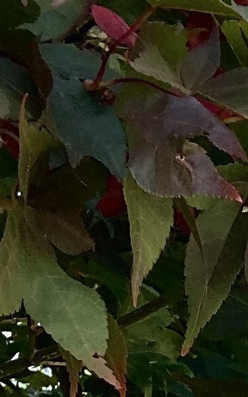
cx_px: 583
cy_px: 782
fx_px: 1471
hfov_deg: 8.8
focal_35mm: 136
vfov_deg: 13.3
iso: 25
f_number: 2.2
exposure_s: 1/154
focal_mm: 2.71
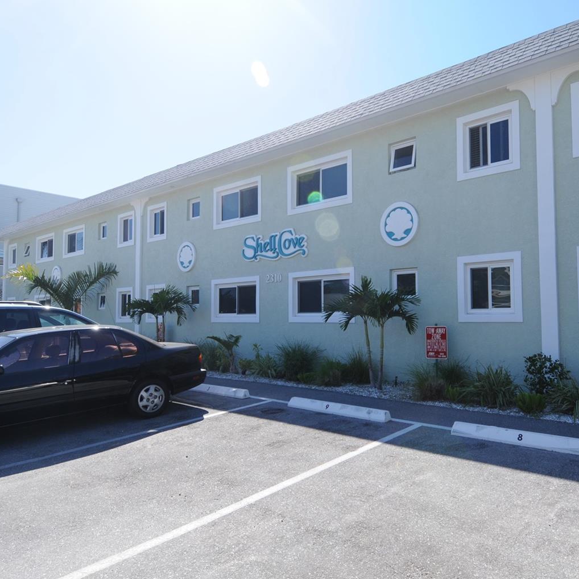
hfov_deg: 64.4
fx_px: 454
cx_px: 350
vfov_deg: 65.0
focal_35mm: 24
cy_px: 291
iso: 200
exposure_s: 1/250
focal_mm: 12
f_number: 8
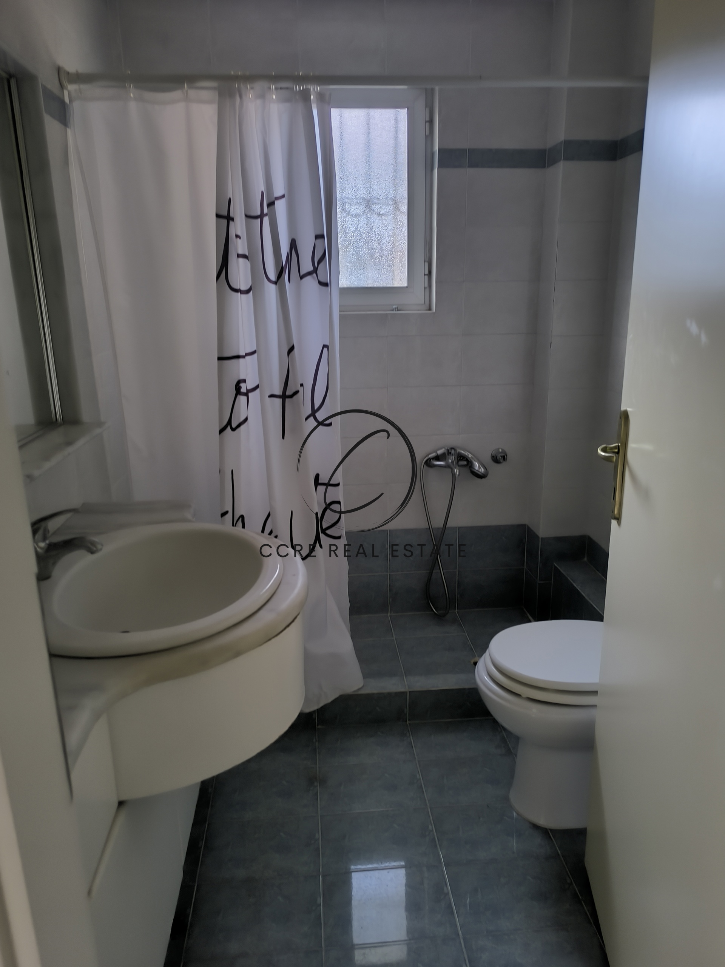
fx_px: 642
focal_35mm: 23
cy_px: 484
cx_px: 362
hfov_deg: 58.9
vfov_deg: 73.9
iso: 500
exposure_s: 1/50
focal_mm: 6.14
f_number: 1.65
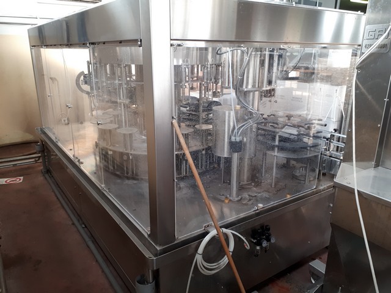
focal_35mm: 27
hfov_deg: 65.3
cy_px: 146
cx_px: 196
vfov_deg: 51.4
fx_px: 305
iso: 80
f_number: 1.9
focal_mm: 3.6
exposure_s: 1/33
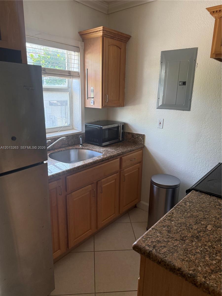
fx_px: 205
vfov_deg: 71.6
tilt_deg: -13.7
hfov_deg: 56.8
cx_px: 111
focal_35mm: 24
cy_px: 148
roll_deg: -1.5
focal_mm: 6.76
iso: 200
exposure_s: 1/144
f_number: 1.78
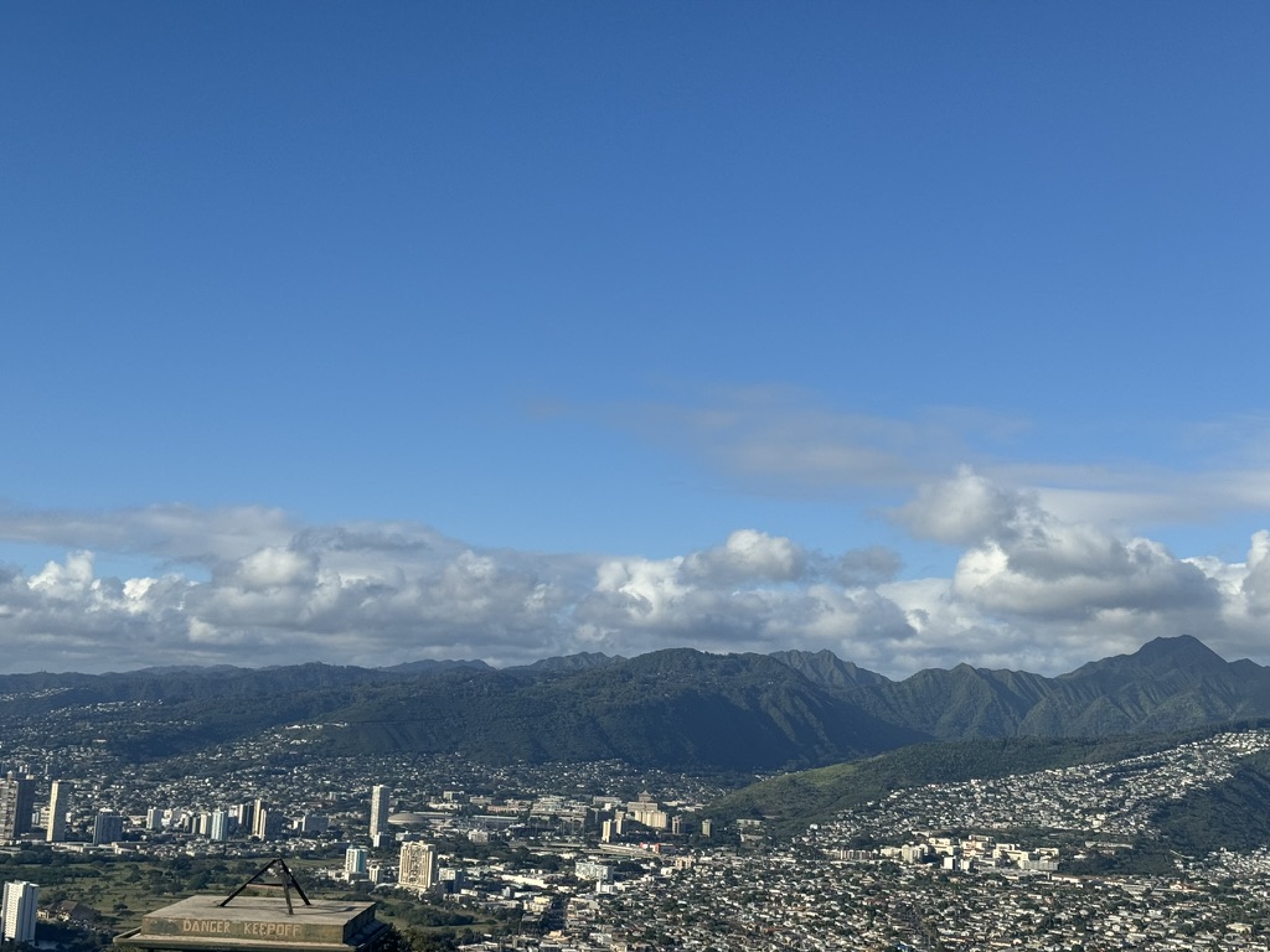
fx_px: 1761
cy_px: 476
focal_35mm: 48
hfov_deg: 39.7
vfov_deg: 30.3
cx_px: 635
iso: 64
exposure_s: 1/5848
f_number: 1.78
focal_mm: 6.86
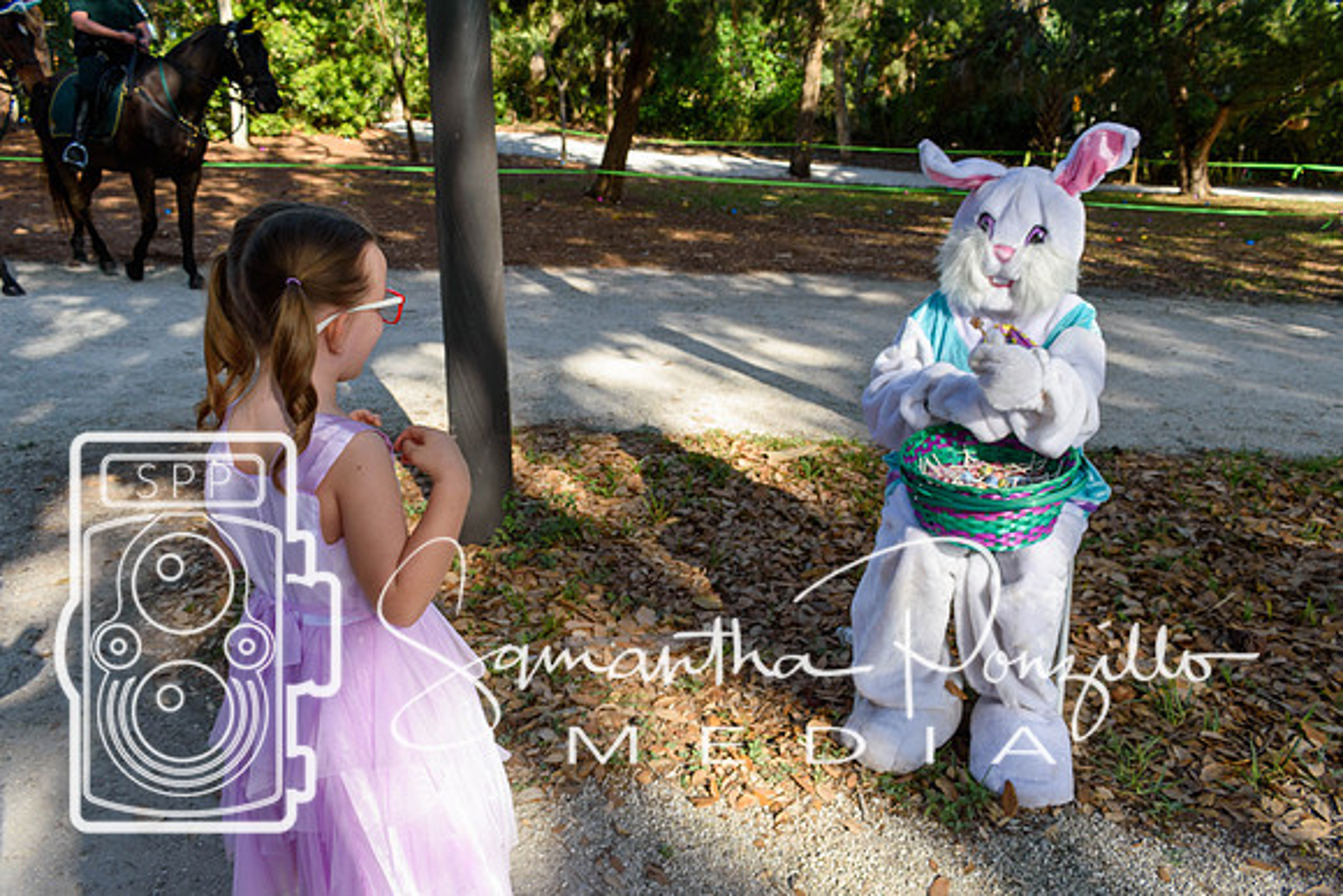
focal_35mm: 27
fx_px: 1007
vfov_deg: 48.0
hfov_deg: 67.4
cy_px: 448
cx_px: 672
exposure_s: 1/250
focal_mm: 18
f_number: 8
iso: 250
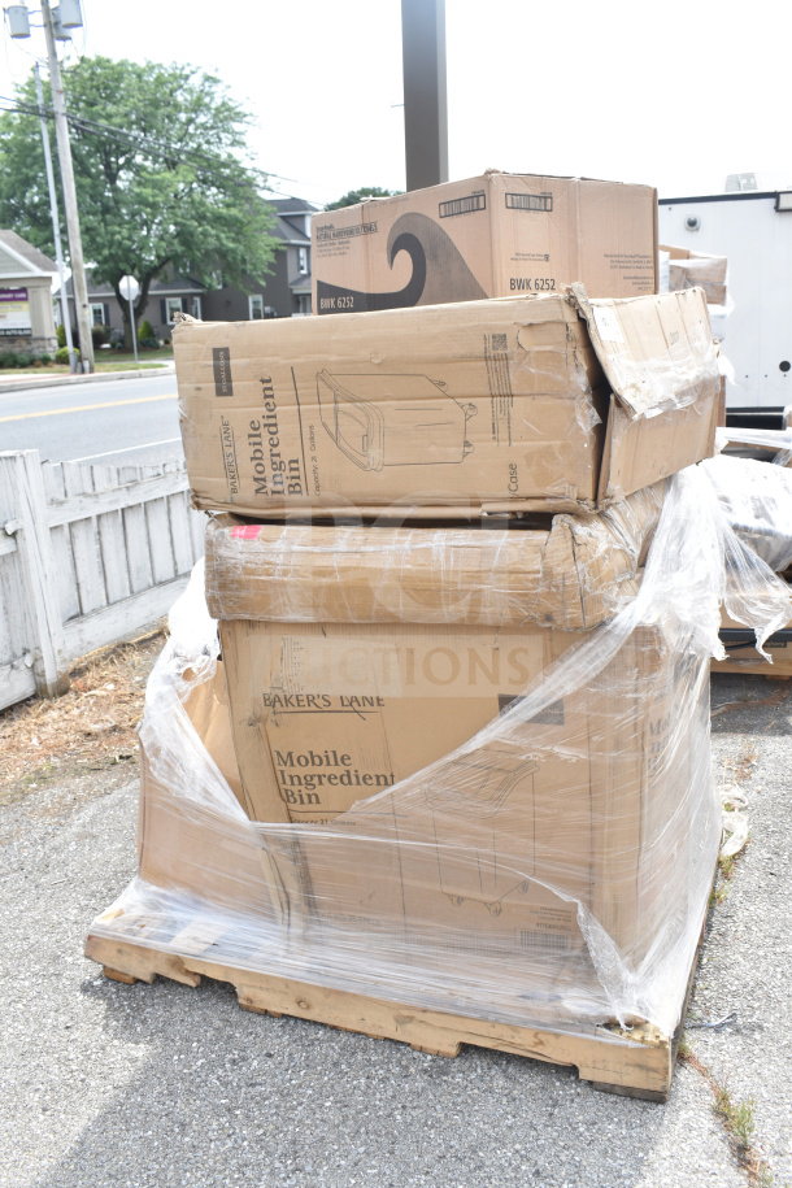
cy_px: 594
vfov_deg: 59.5
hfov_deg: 41.7
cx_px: 396
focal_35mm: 32
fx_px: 1039
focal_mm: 21
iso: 200
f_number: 7.1
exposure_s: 1/200
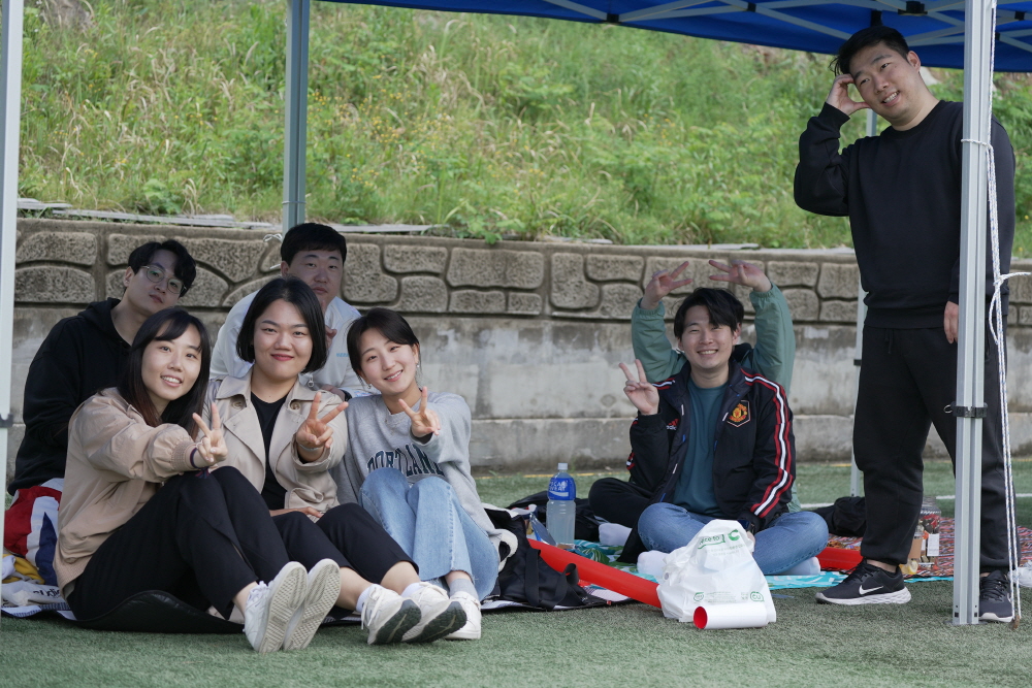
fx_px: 2867
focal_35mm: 100
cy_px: 344
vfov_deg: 13.7
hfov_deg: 20.4
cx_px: 516
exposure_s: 1/80
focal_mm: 100
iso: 320
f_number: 4.5
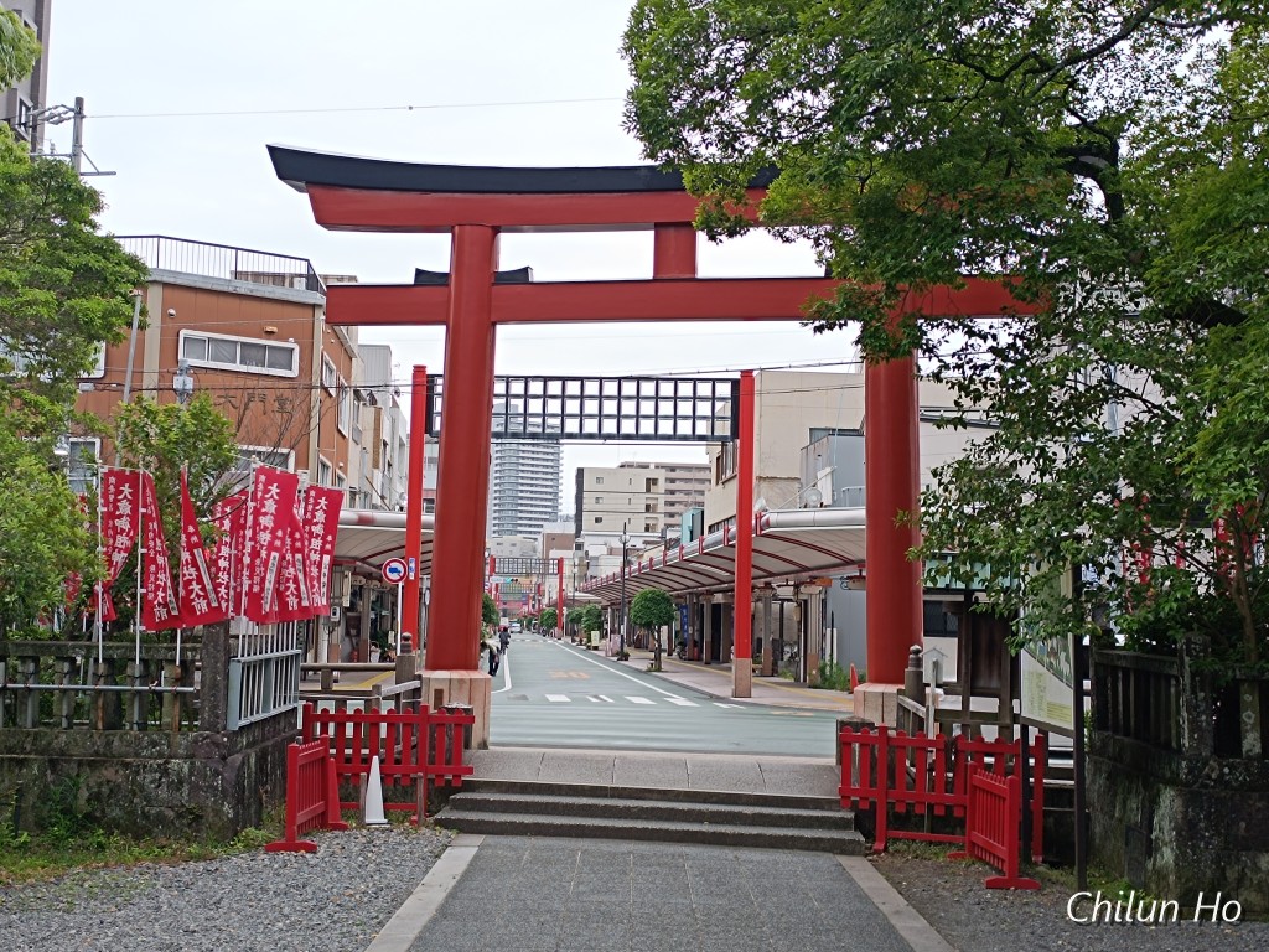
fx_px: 880
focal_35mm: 24
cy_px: 476
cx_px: 634
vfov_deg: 56.8
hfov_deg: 71.6
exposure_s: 1/100
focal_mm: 6.14
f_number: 1.65
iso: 51
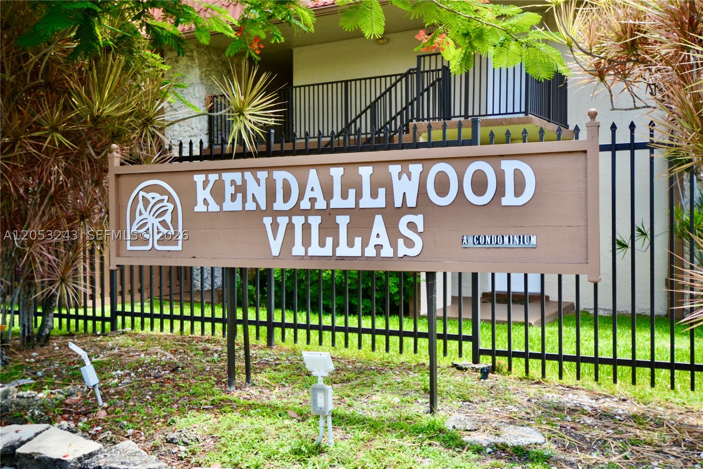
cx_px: 352
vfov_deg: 36.9
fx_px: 703
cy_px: 234
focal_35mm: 36
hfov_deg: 53.1
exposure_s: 1/125
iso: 180
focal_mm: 24
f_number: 5.6
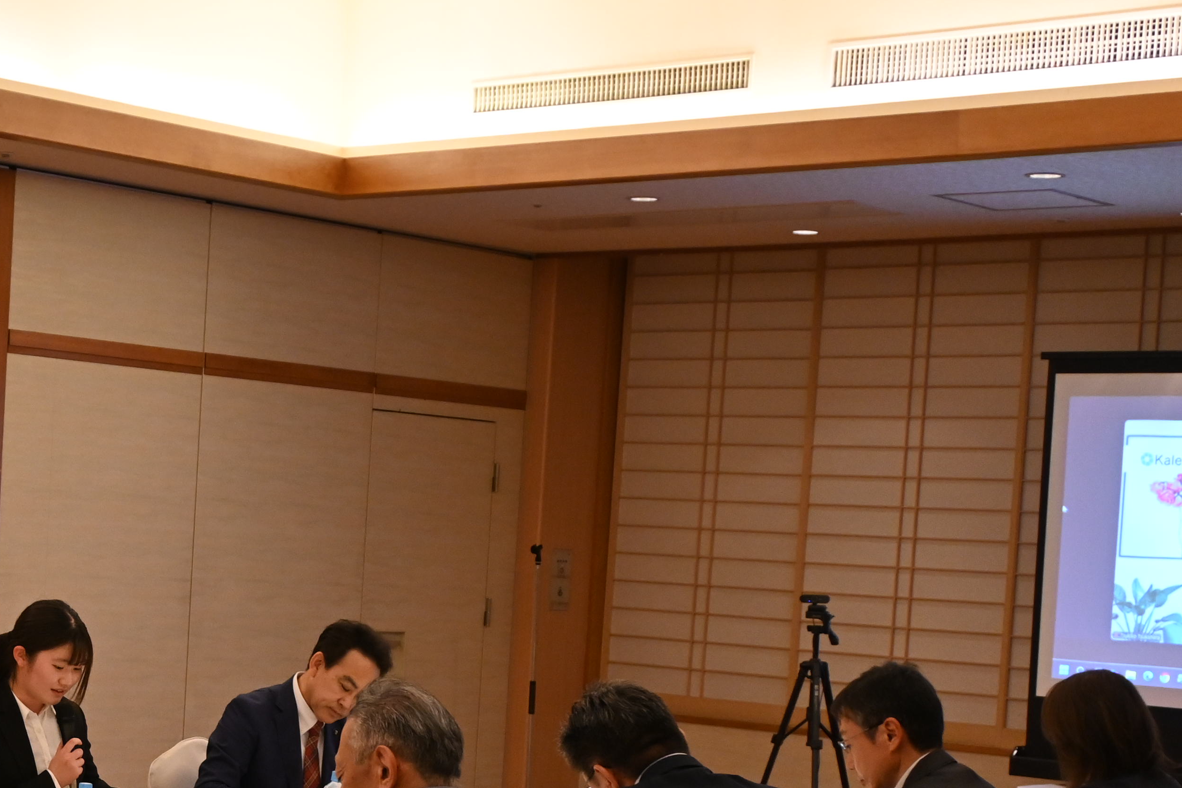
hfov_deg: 24.1
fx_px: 2681
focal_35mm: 82
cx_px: 99
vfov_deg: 16.5
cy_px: 667
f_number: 4.2
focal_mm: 24.5
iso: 900
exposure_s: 1/125
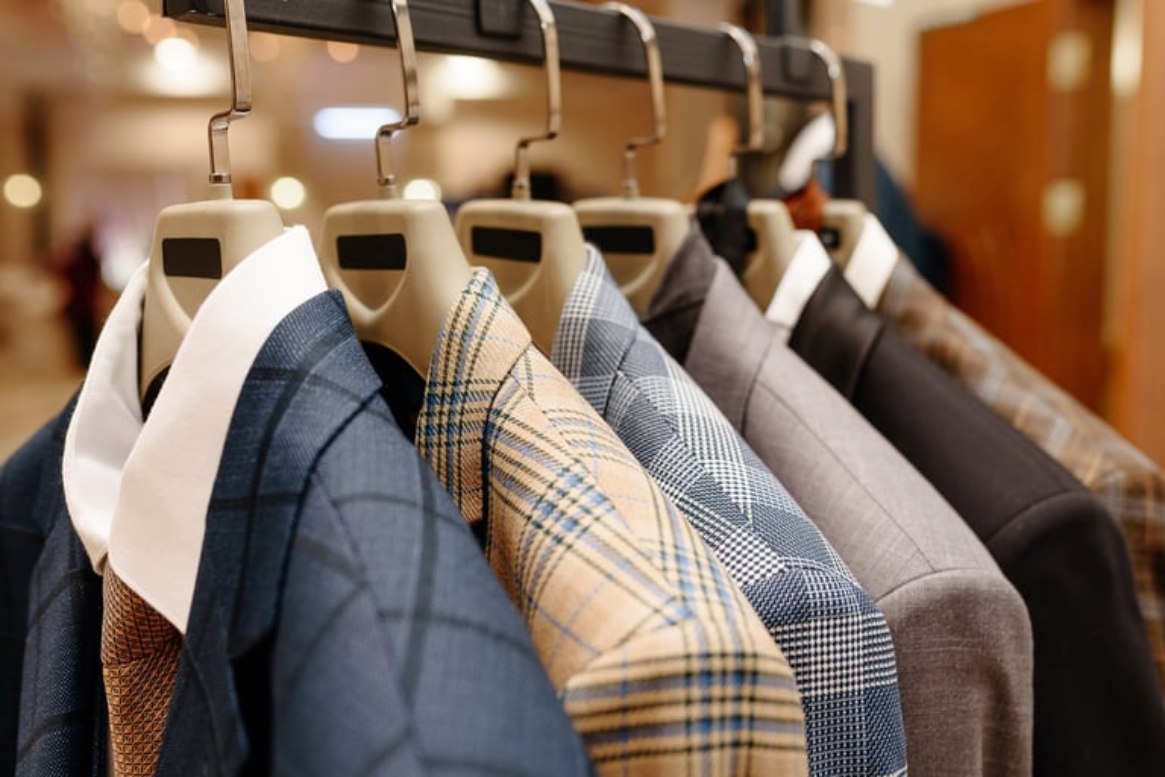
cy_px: 388
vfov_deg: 37.9
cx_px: 582
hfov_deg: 54.4
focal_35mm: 35
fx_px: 1133
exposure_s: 1/200
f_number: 3.5
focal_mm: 35
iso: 500
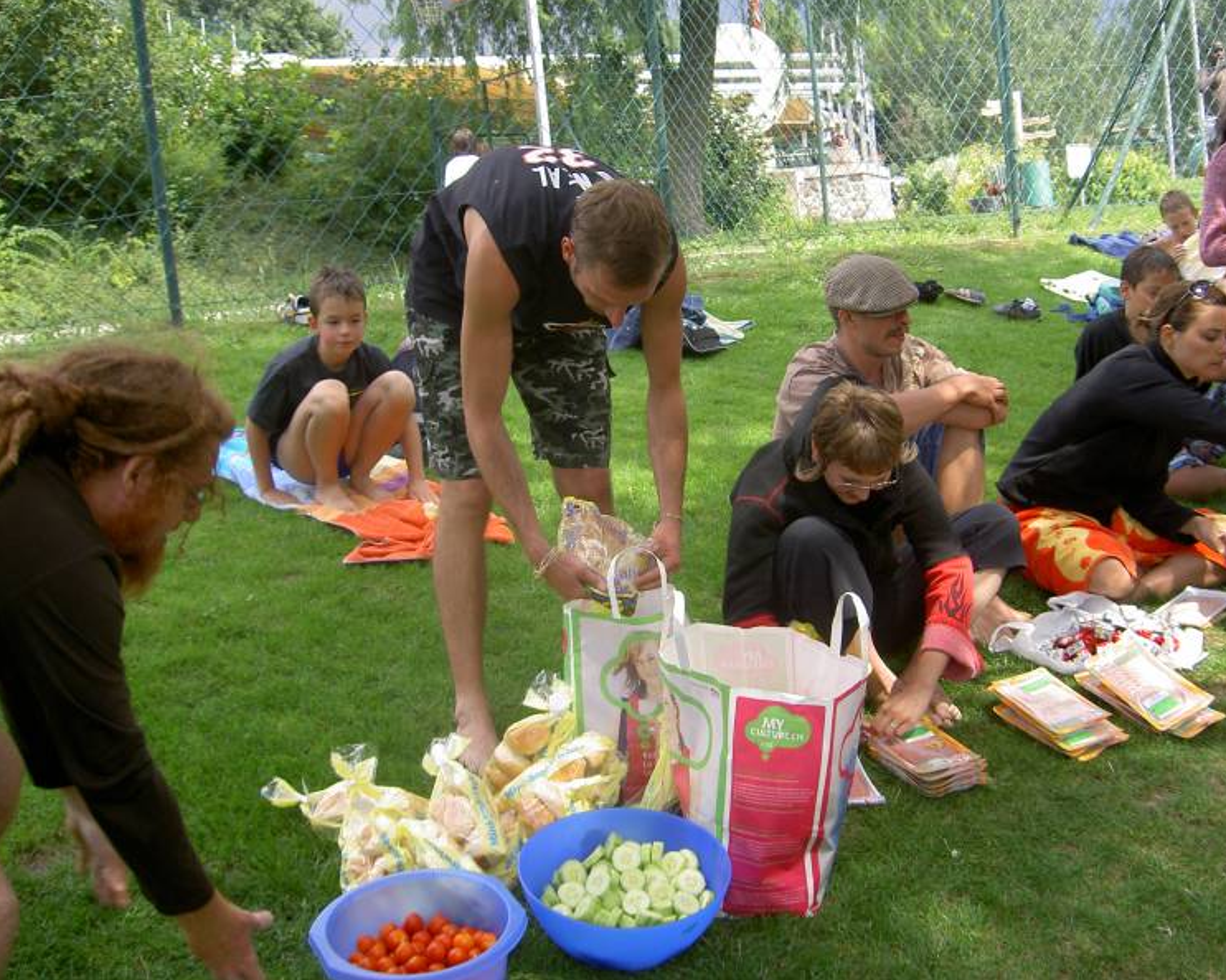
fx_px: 1487
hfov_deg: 44.8
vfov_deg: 36.5
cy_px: 488
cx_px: 653
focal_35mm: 41
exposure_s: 1/250
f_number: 2.8
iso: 100
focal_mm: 8
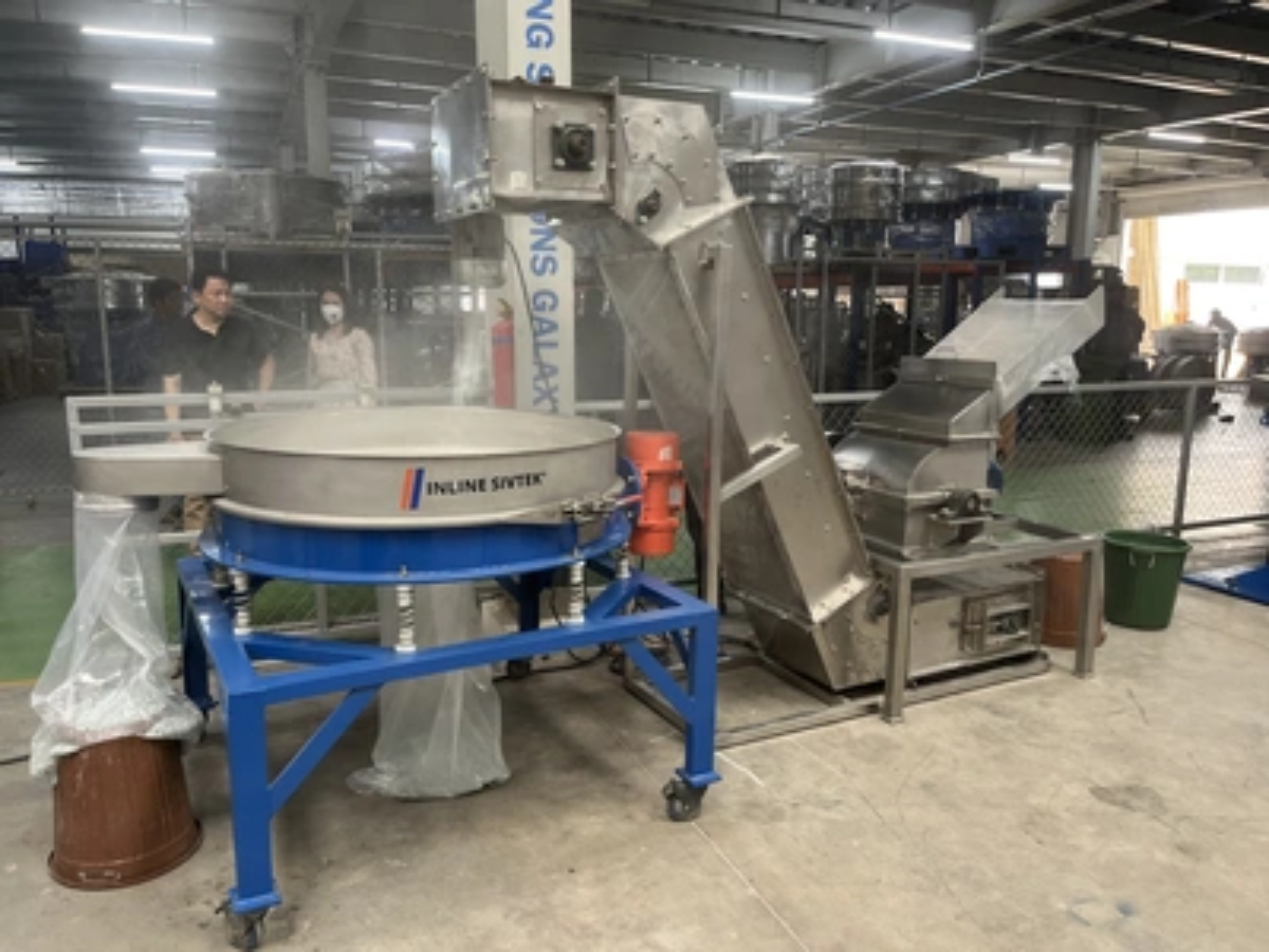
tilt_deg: -10.7
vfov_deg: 53.1
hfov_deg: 67.3
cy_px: 476
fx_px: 953
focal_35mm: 26
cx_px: 634
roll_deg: +0.1
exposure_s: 1/100
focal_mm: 5.1
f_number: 1.6
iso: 125
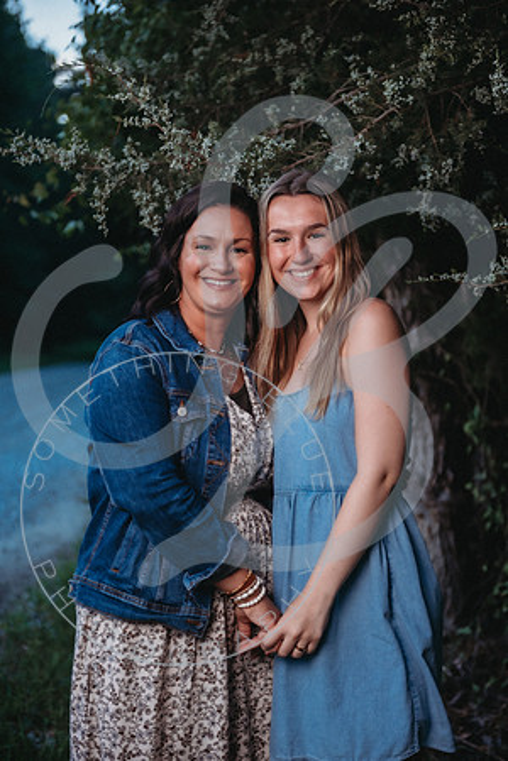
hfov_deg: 21.9
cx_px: 254
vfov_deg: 32.4
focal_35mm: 62
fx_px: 1312
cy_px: 380
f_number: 2.8
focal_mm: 62
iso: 320
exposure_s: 1/400
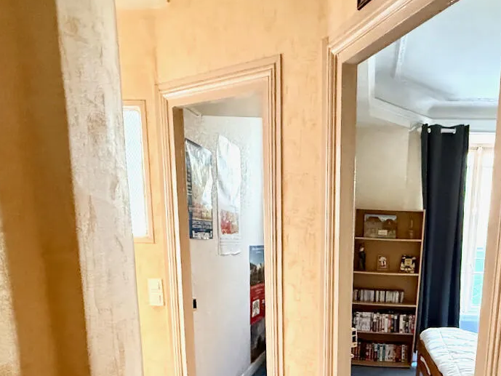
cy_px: 303
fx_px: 376
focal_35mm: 26
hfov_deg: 64.2
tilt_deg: -10.0
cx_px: 361
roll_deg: -0.2
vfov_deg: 49.8
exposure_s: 1/50
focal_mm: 2.22
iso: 640
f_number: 2.2
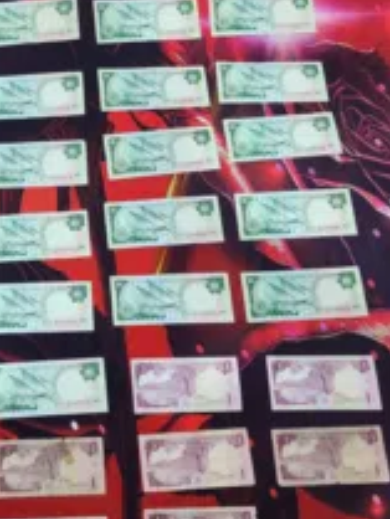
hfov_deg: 31.2
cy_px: 251
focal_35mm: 44
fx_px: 660
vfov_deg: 42.9
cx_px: 32
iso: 800
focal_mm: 6.4
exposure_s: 1/100
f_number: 1.8
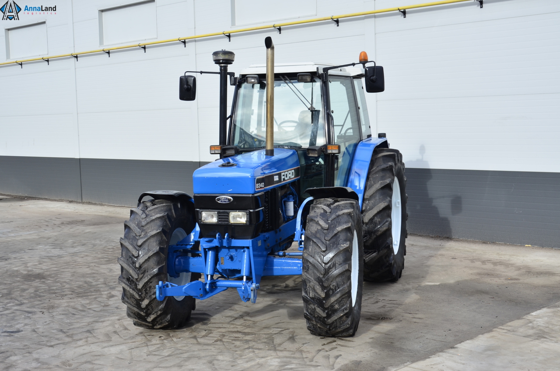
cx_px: 280
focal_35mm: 48
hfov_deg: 41.2
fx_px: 745
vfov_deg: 28.0
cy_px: 186
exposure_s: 1/125
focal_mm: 32
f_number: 10
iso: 125
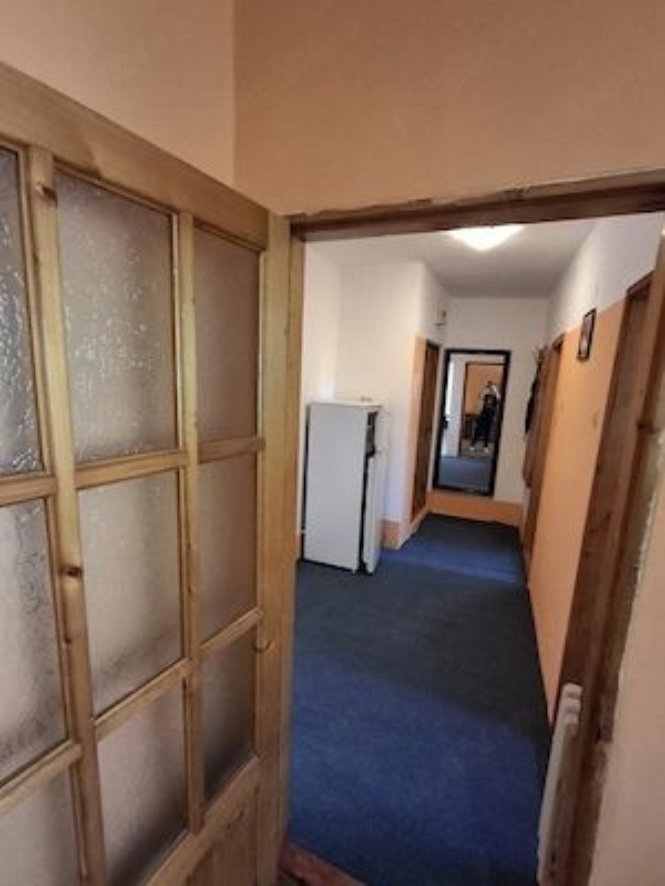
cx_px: 332
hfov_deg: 78.1
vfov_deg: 94.5
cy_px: 443
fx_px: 410
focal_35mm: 16
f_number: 2.2
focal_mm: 1.64
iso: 320
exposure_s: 1/25
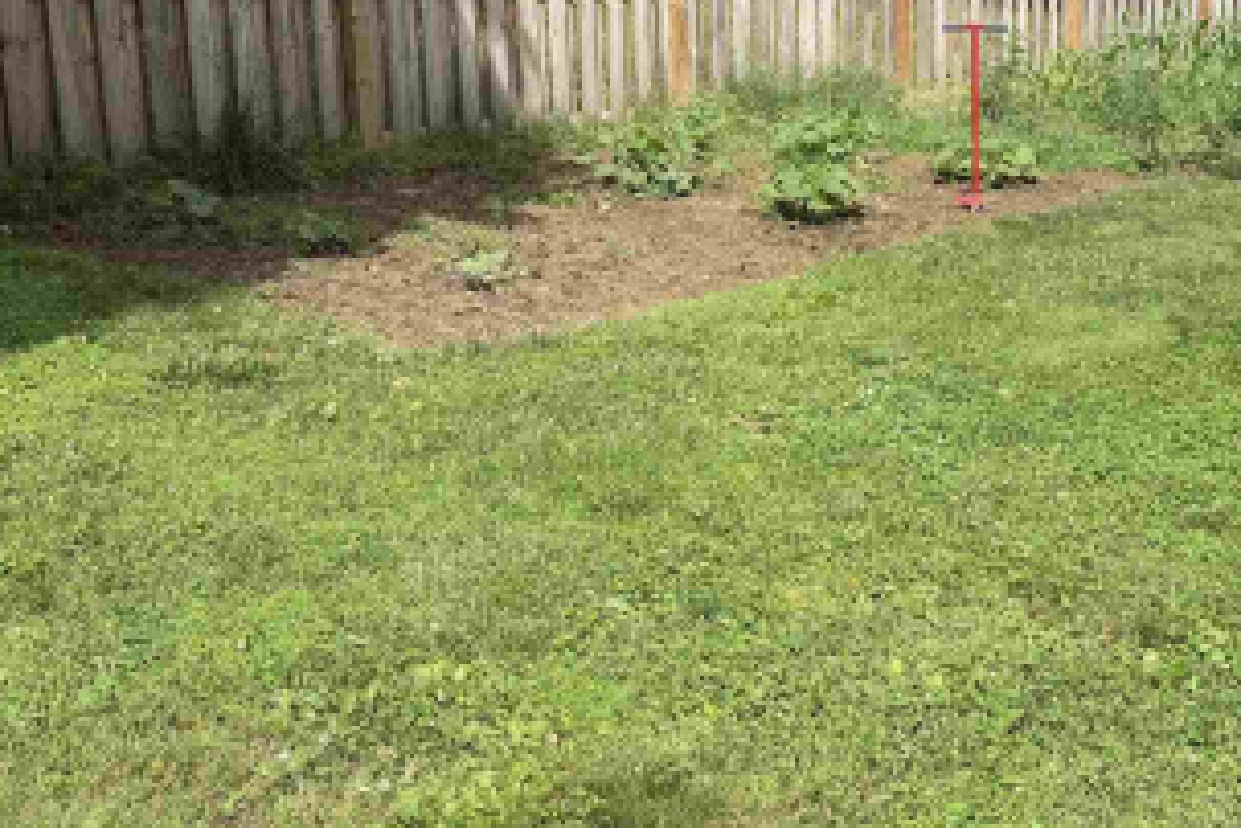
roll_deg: +0.1
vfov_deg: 24.6
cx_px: 960
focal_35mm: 55
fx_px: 1896
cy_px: 348
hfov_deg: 35.3
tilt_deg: -17.1
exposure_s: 1/3279
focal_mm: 6.76
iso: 80
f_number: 1.78
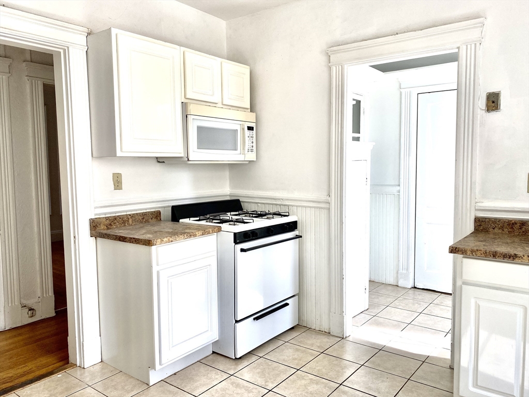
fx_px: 397
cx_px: 264
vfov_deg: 53.1
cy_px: 198
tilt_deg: -5.3
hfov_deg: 67.3
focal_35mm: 26
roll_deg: -1.0
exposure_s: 1/271
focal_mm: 4.25
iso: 32
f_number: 1.8
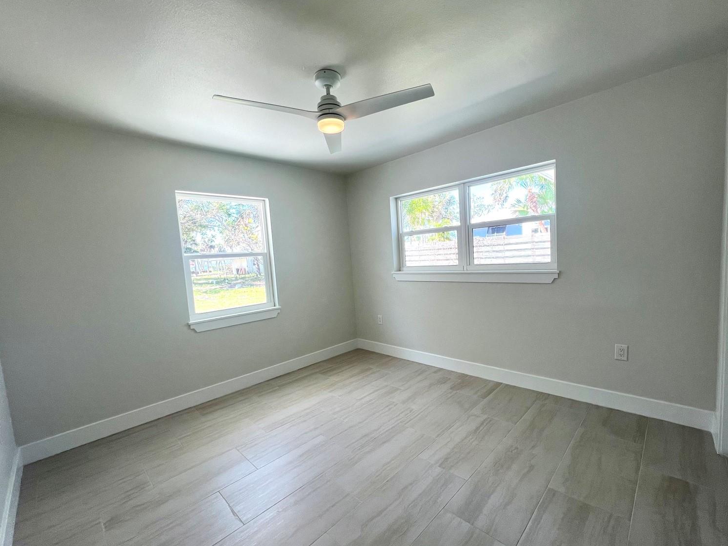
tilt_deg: -5.0
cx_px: 383
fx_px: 294
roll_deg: +3.9
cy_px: 284
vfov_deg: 85.6
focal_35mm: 14
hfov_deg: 102.0
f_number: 1.8
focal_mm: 1.57
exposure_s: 1/120
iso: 64
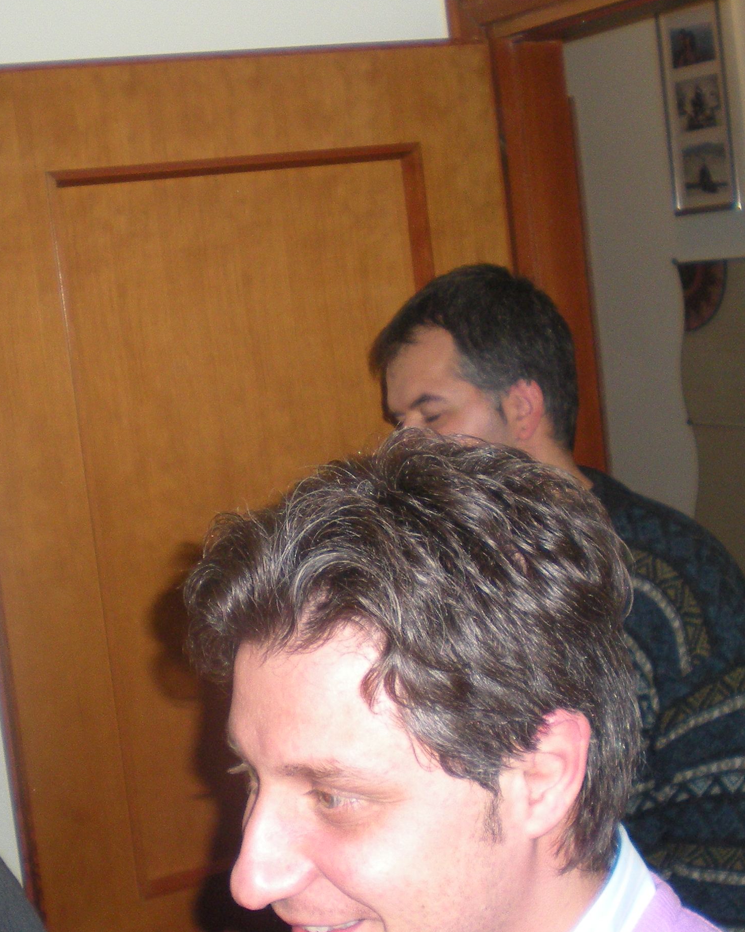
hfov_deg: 23.1
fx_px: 1819
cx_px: 323
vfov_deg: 28.7
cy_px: 469
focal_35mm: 66
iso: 167
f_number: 3.1
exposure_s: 1/60
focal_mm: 6.3
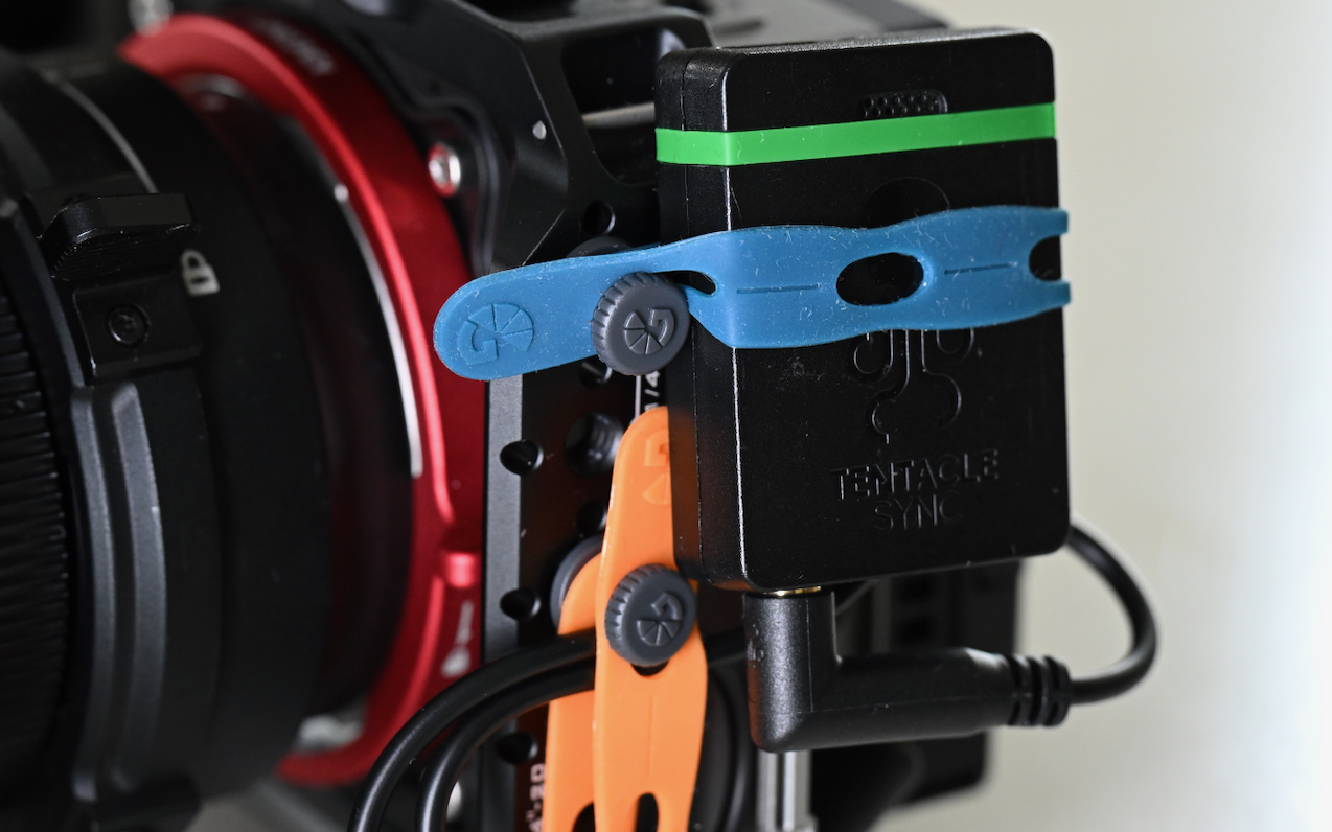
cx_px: 668
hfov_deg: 12.4
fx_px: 6134
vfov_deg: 7.8
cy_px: 400
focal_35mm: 169
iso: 1600
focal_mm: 110
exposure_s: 1/50
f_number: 5.6
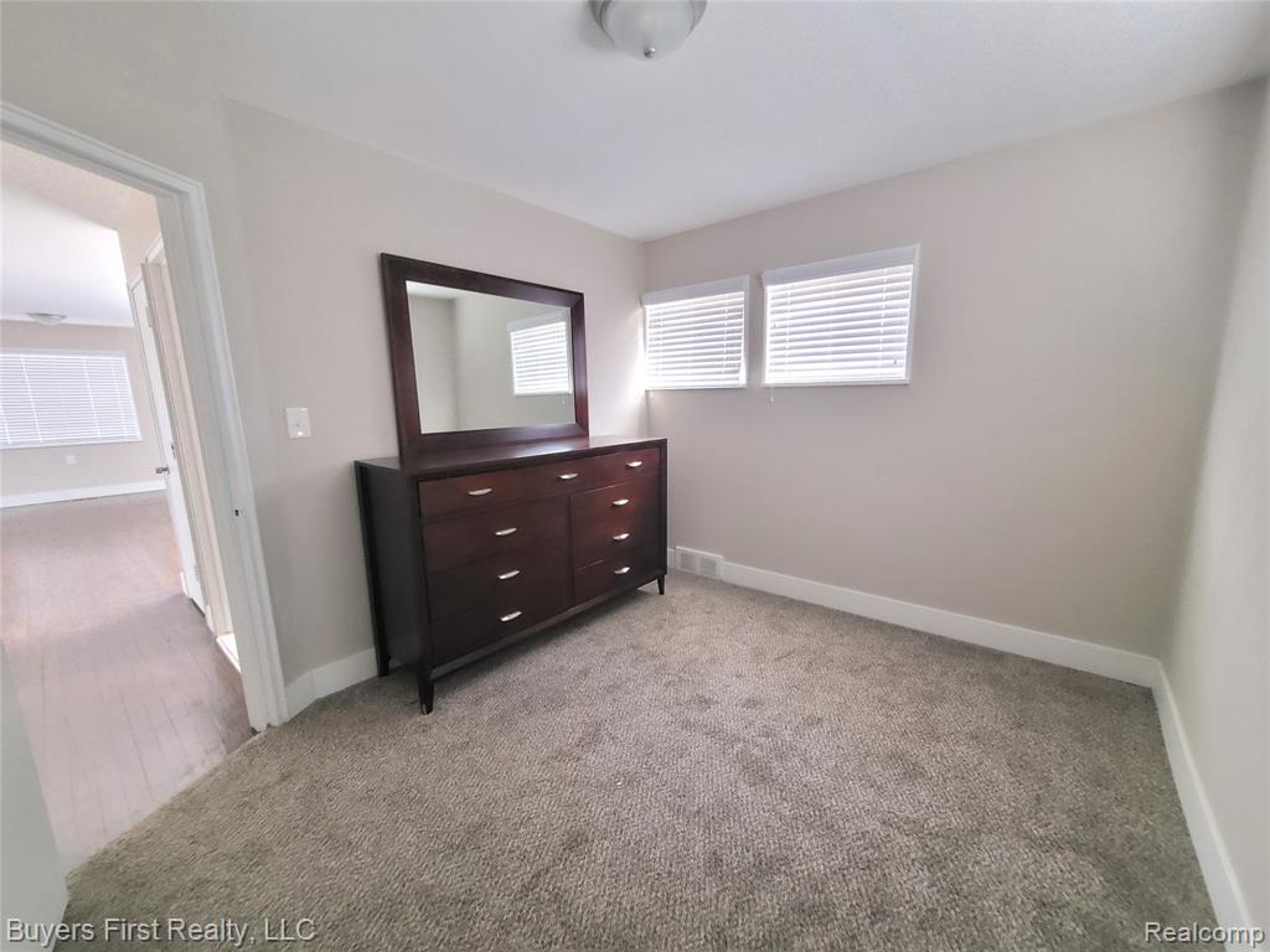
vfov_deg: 89.9
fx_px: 477
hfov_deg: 106.2
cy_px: 476
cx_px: 635
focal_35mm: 13
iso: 1250
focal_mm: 1.74
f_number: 2.2
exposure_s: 1/24
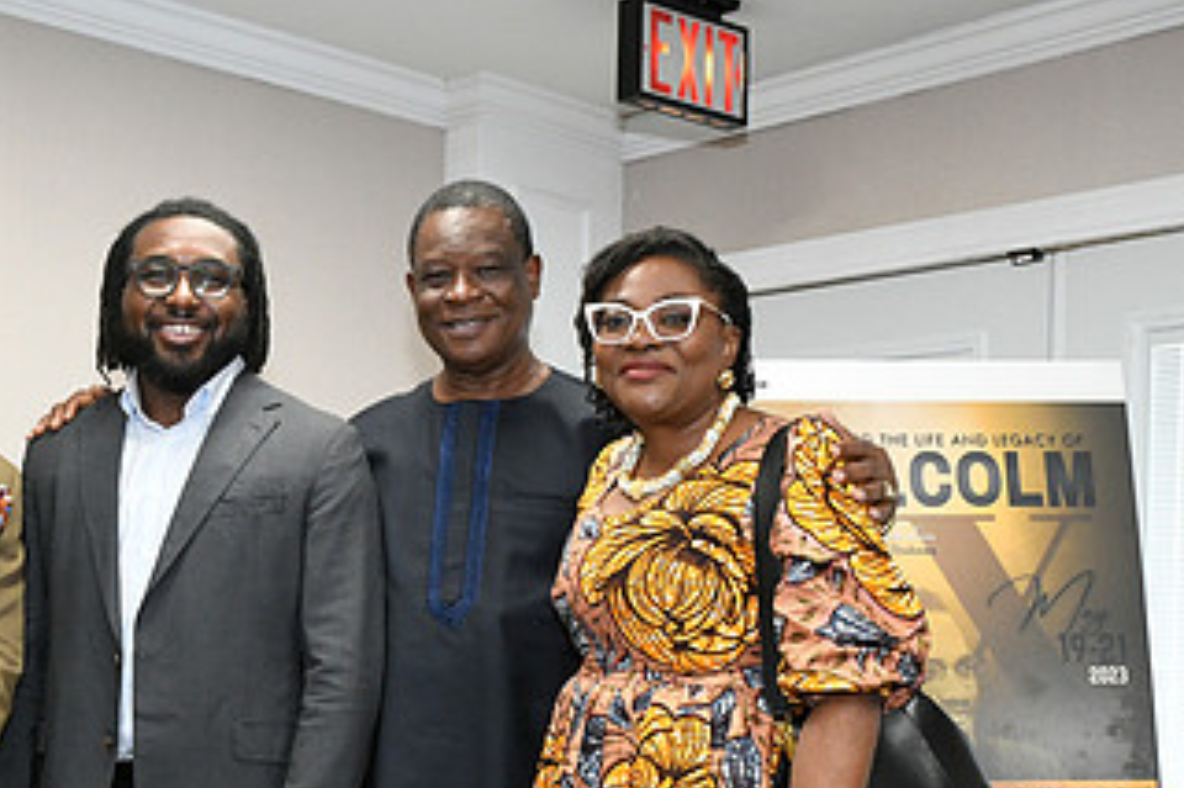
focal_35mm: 58
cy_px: 664
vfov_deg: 22.9
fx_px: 1906
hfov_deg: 33.8
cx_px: 300
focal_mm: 32
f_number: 11
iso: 6400
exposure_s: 1/80
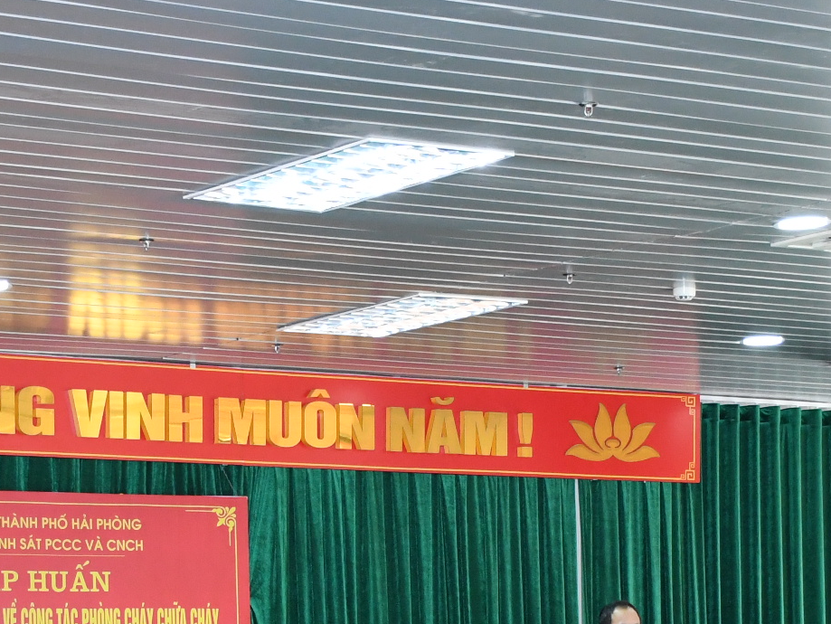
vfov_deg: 11.2
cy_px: 704
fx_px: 3146
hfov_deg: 15.0
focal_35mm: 131
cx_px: 335
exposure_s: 1/200
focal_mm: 30
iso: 2000
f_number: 4
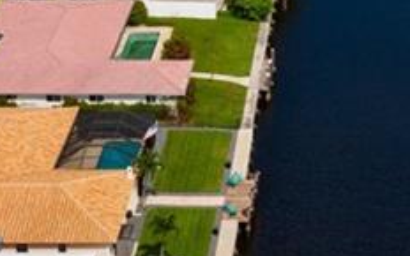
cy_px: -236
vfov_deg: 9.8
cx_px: 385
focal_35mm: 126
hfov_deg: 16.3
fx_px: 1408
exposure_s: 1/640
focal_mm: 10.26
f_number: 6.3
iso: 100
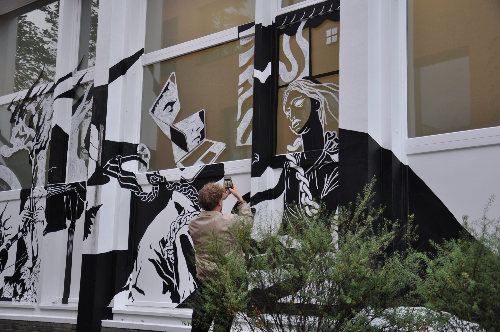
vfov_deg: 28.0
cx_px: 250
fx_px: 666
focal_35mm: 48
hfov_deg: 41.2
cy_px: 166
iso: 400
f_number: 4.8
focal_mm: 32
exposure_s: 1/90
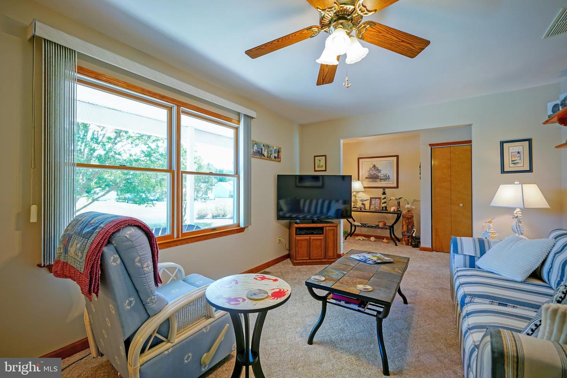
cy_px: 189
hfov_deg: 100.4
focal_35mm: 15
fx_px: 236
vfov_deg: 77.3
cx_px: 284
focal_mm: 10
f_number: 2.8
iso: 160
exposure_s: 1/30
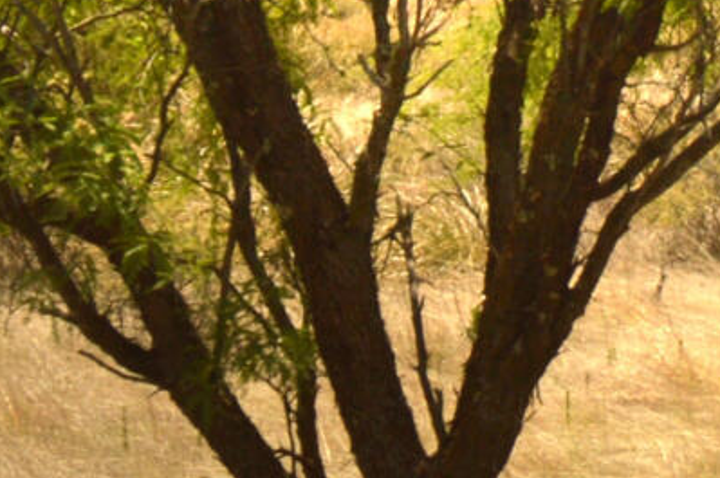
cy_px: 487
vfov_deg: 6.7
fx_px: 4055
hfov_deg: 9.5
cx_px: 1388
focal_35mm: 203
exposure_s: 1/320
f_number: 10
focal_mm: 18
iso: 100
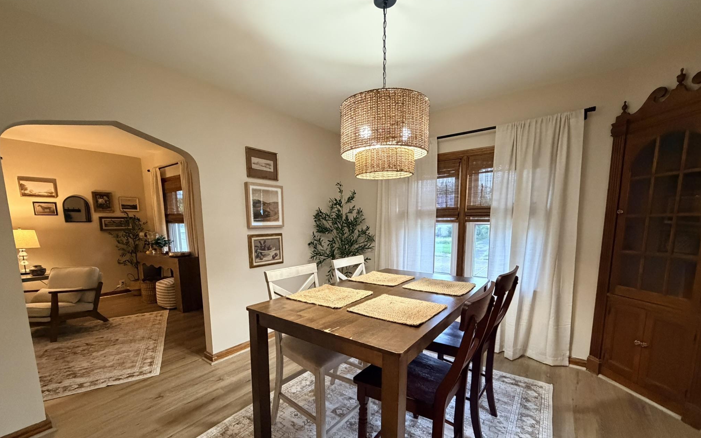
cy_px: 261
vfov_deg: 74.0
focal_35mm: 15
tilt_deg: -7.7
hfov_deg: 101.5
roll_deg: +0.6
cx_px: 352
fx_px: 287
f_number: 2.2
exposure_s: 1/60
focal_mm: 2.22
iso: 1000
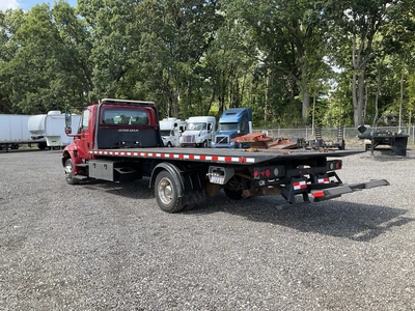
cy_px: 156
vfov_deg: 48.2
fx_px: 348
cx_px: 208
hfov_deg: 61.7
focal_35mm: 29
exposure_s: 1/435
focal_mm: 3
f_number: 1.8
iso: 25
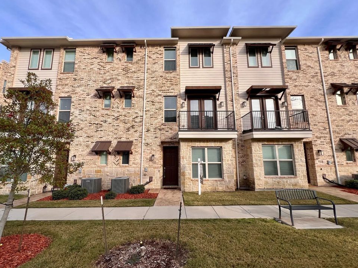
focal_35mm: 14
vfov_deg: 85.6
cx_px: 173
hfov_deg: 102.0
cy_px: 137
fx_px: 145
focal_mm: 1.57
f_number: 1.8
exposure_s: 1/747
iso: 32
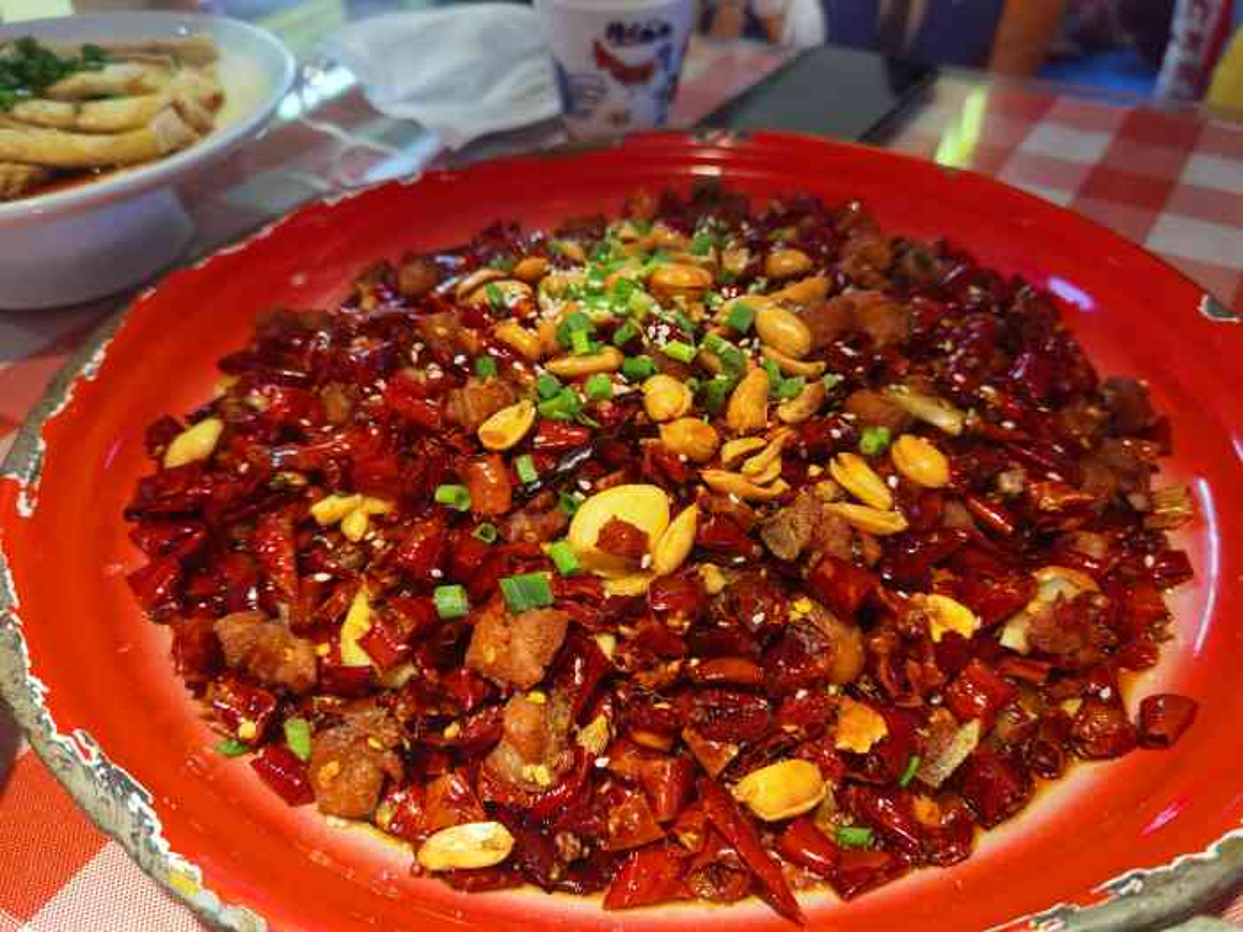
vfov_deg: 51.4
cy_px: 466
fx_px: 970
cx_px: 622
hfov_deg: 65.3
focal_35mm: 27
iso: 50
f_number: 1.9
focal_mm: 6.71
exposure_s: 1/132
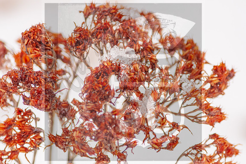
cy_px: 82
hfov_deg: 4.6
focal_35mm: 450
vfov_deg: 3.0
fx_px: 3071
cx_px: 123
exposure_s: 1/320
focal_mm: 300
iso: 400
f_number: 5.6
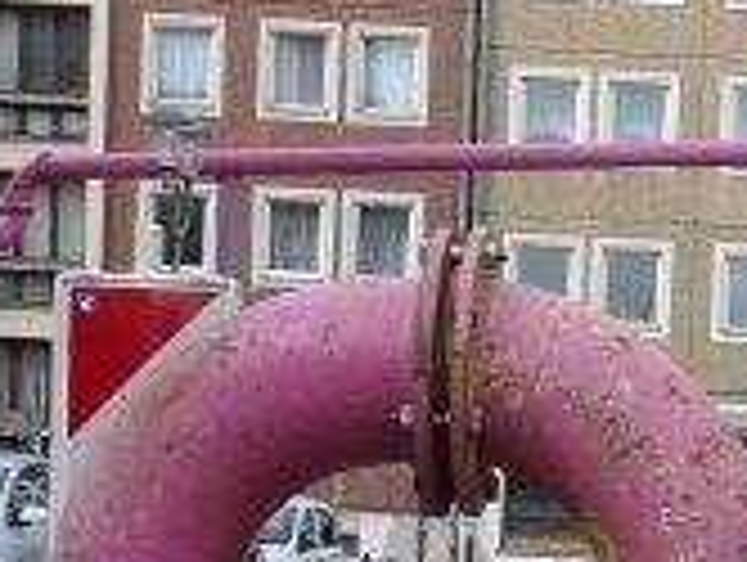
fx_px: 3047
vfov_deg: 10.2
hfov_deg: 13.7
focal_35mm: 141
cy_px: 874
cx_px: 810
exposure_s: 1/500
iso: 80
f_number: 3.2
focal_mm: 7.4
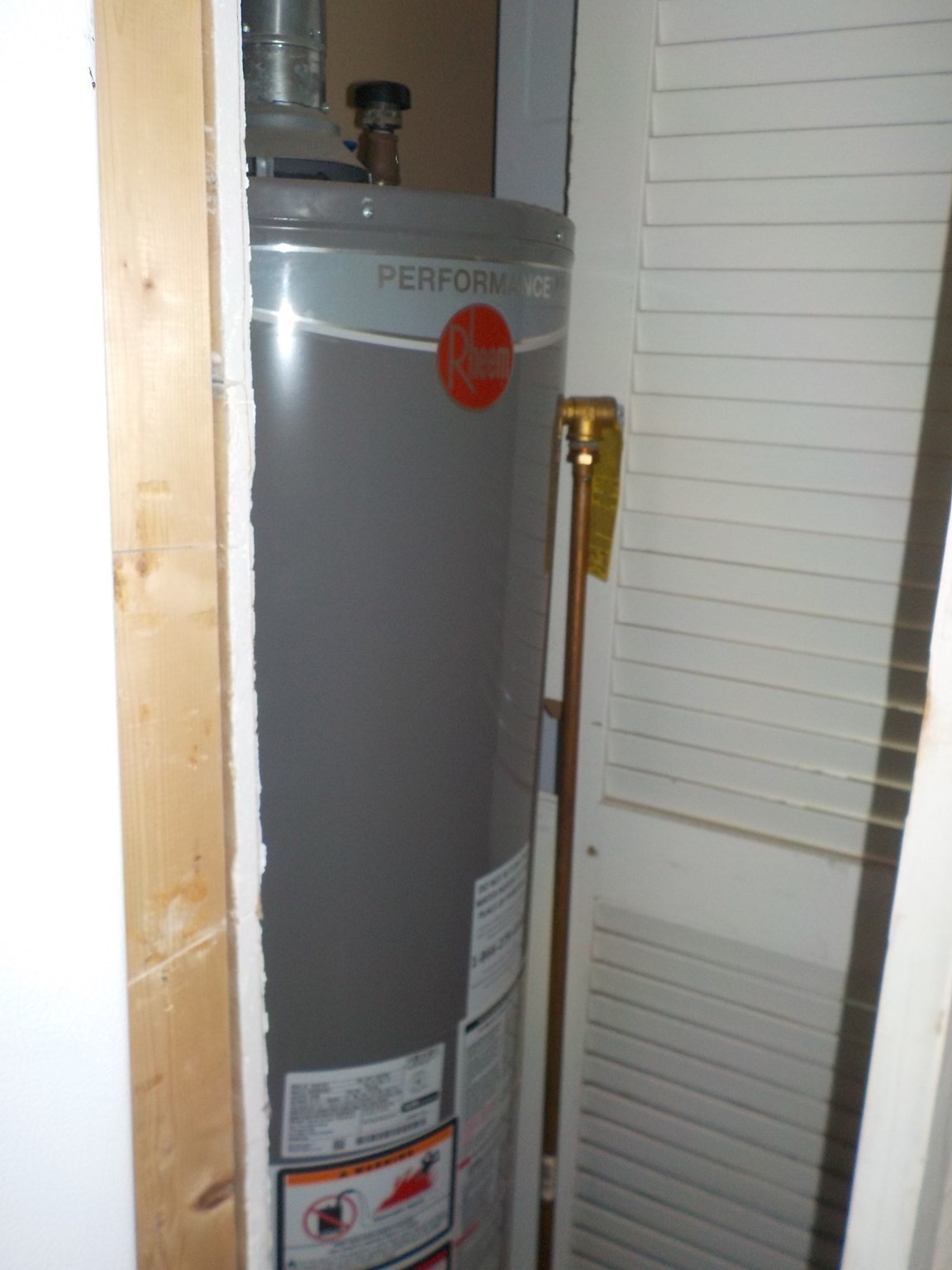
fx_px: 1100
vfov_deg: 60.0
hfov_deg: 46.8
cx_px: 476
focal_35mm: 30
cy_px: 635
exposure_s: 1/30
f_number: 3.3
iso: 200
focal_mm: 4.1
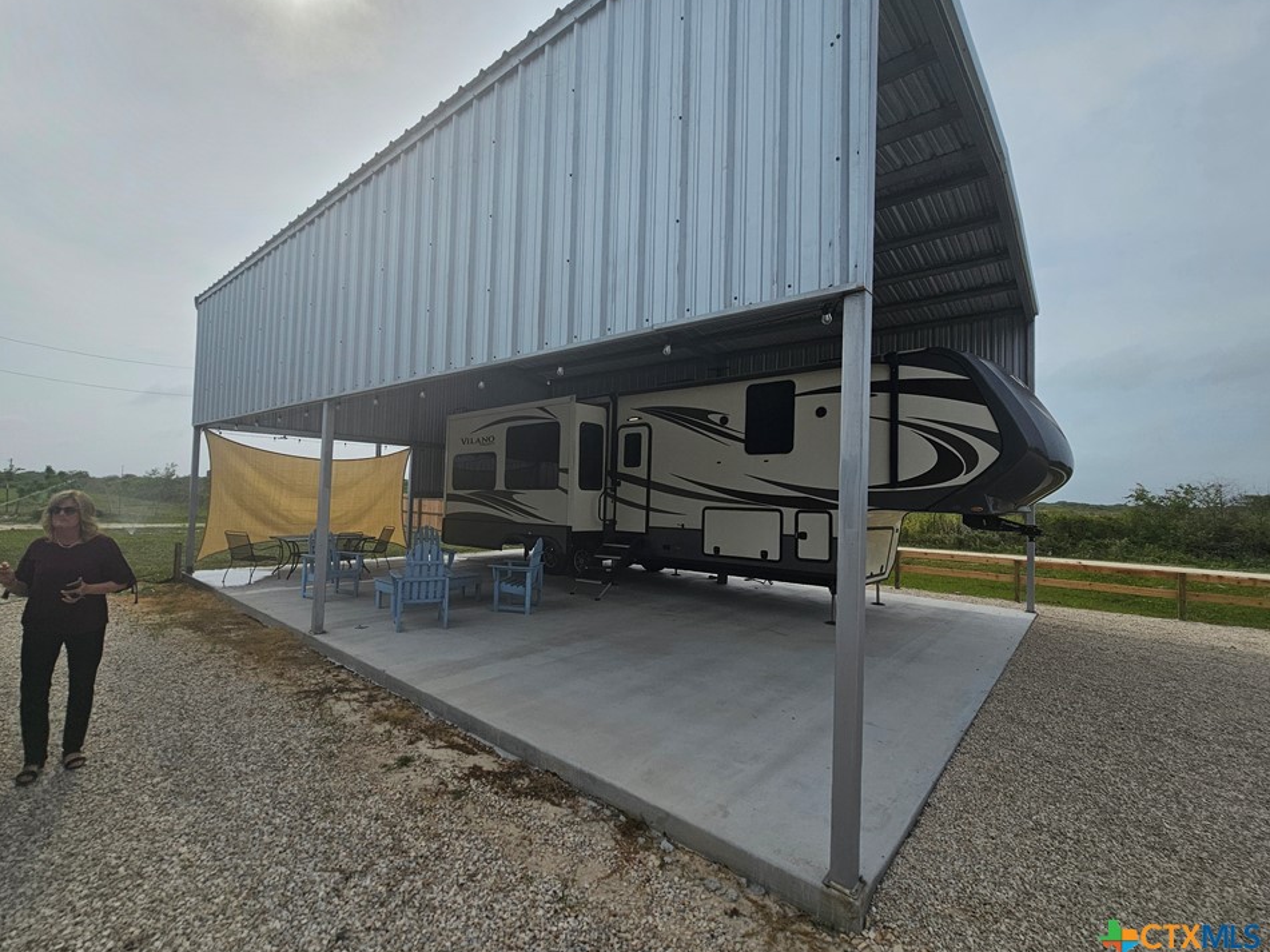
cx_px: 609
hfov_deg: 102.0
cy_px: 473
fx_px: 514
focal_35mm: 14
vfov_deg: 85.7
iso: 50
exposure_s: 1/3977
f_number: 2.2
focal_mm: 2.2
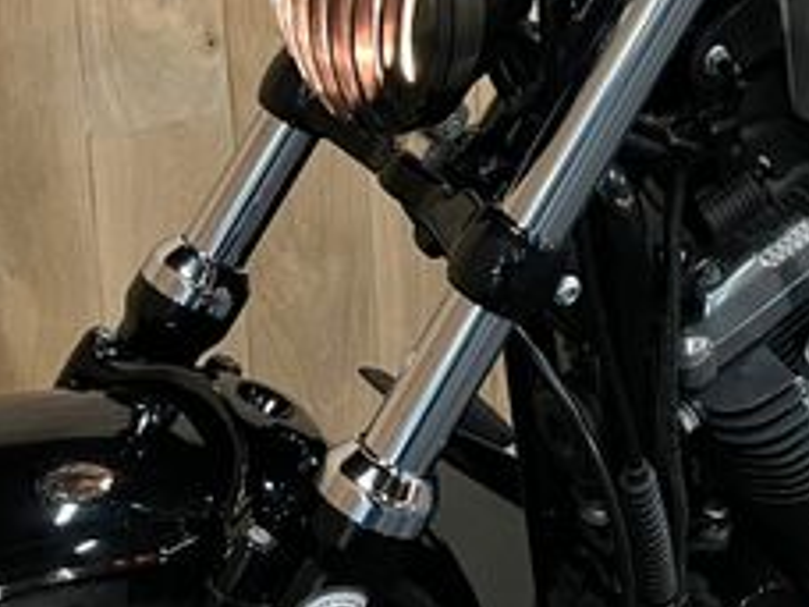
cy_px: -146
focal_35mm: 73
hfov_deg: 25.2
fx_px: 1706
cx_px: 837
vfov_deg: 18.9
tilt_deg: -7.5
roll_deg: +1.3
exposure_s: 1/33
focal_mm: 5.1
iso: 500
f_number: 1.6
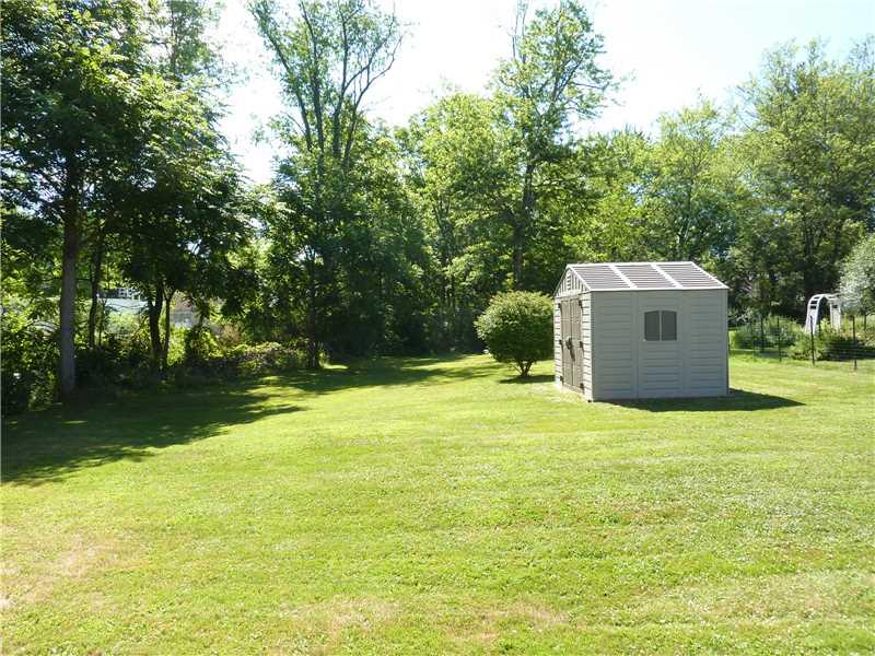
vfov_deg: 54.9
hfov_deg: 69.4
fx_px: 632
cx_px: 438
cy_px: 328
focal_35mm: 25
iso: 80
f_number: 4
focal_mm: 4.1
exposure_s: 1/160
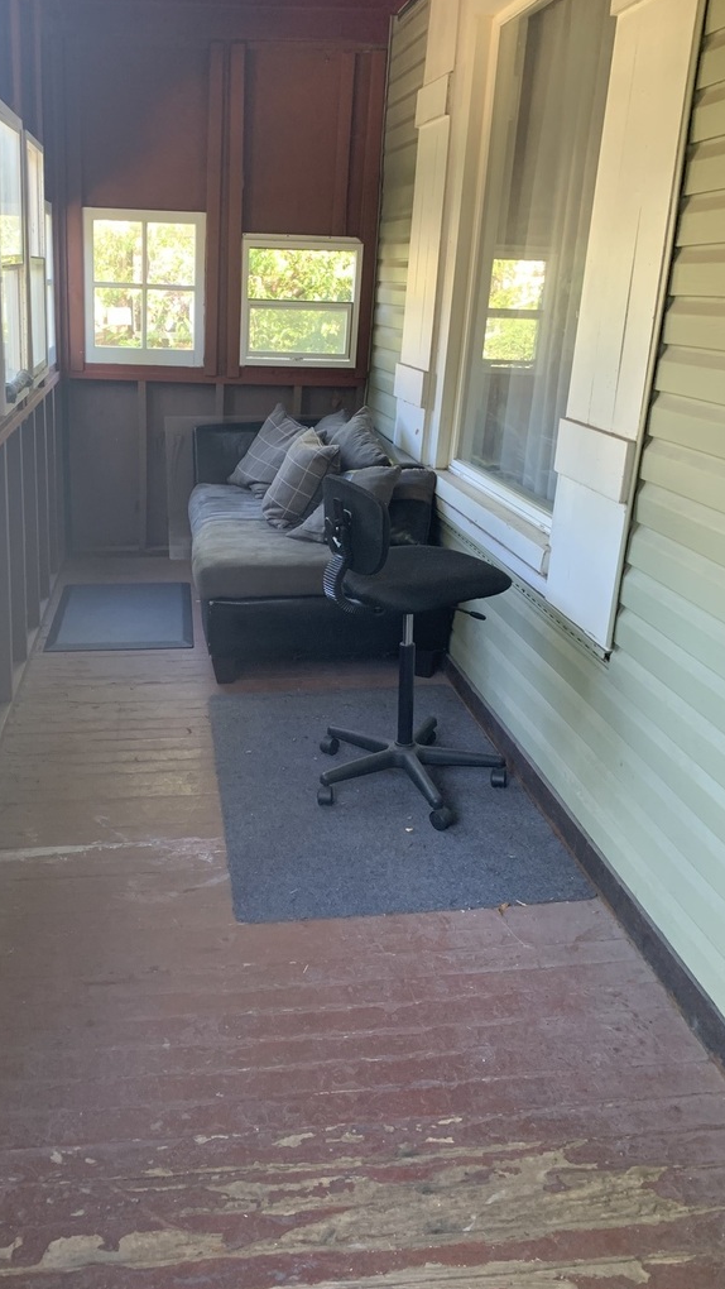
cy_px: 615
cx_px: 258
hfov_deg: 38.6
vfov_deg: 64.3
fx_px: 1025
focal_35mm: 30
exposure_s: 1/60
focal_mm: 4.25
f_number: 1.8
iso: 160
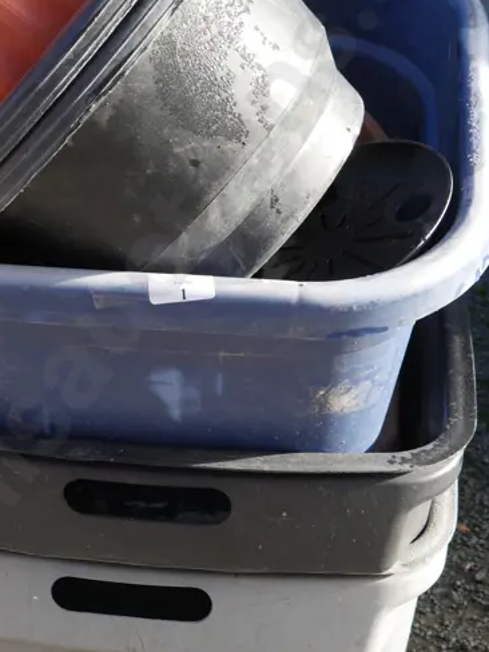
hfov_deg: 17.5
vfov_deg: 23.3
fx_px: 1582
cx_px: 122
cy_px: 310
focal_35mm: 84
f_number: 5.6
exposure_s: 1/160
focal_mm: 20
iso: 200
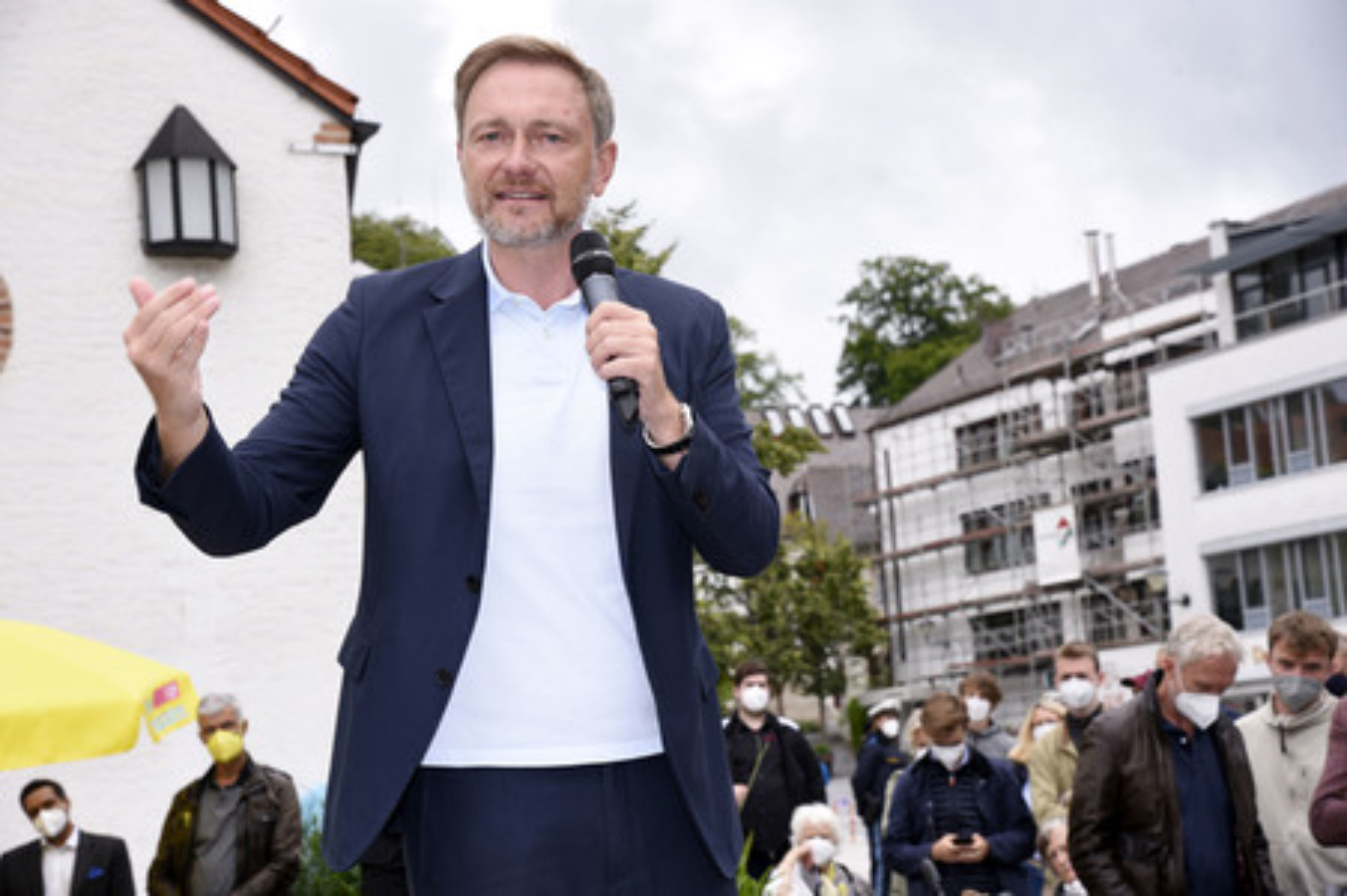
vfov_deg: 18.2
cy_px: 448
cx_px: 674
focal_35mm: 75
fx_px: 2804
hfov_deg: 27.0
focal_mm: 75
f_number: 9
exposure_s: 1/160
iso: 250
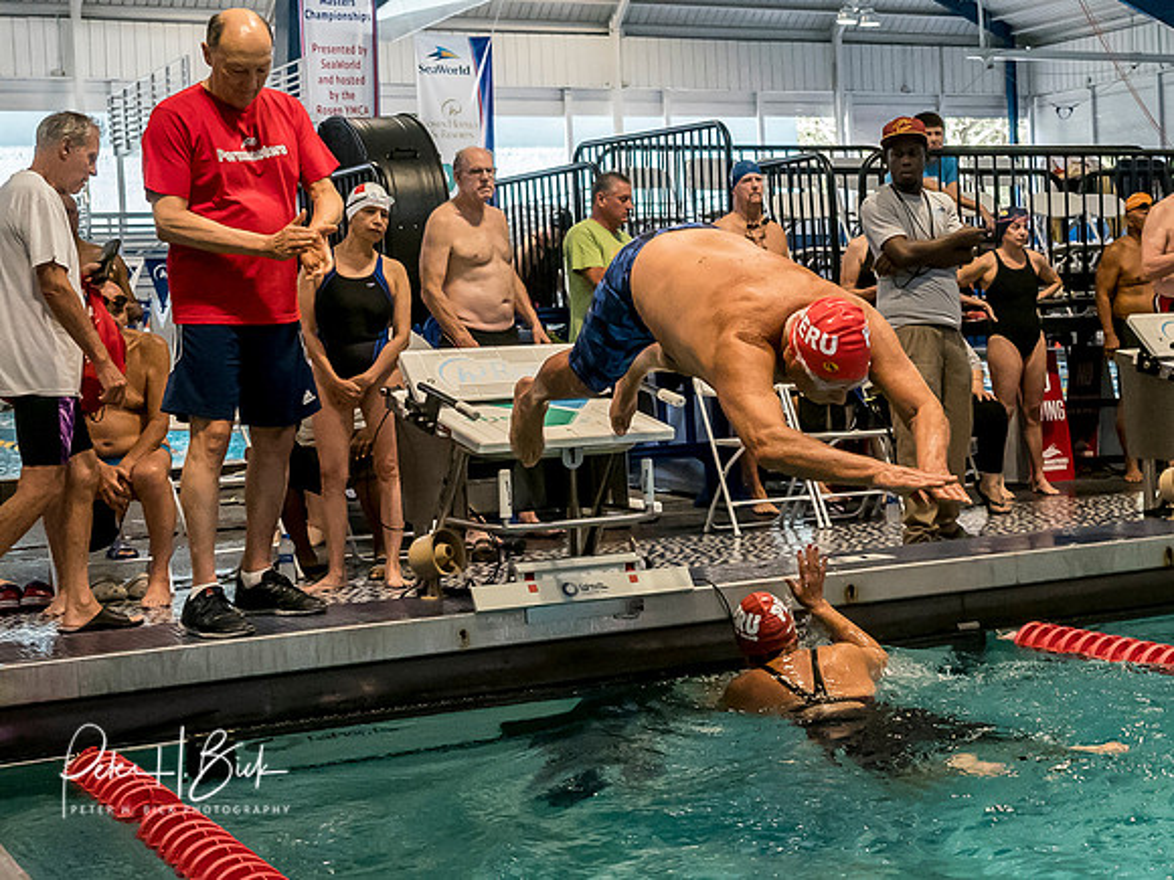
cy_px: 393
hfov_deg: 29.7
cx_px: 911
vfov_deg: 22.9
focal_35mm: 64
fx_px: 2169
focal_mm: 18
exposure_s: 1/800
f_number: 2.8
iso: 3200
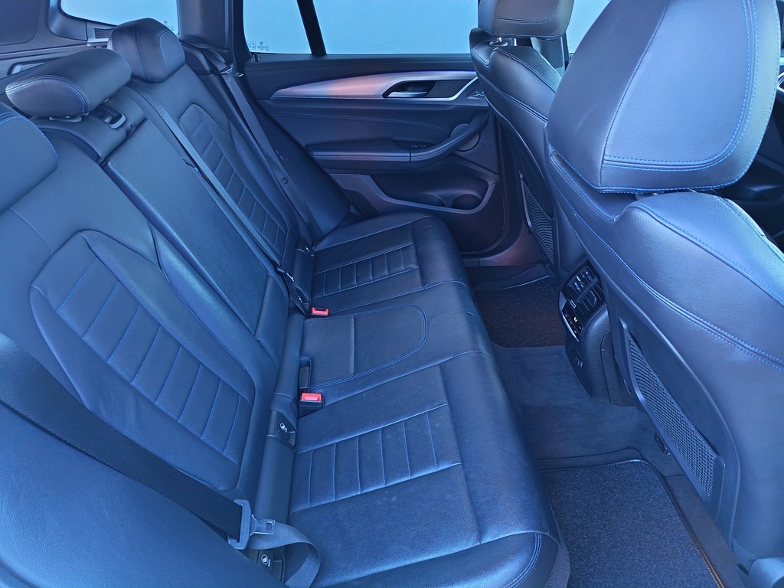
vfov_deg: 56.8
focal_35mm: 24
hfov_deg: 71.6
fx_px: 544
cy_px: 294
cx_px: 392
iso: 1218
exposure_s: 1/30
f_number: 1.75
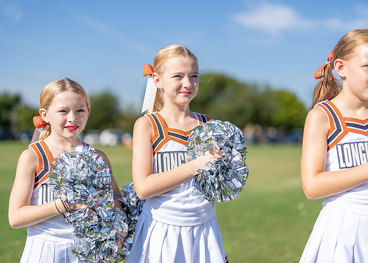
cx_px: 184
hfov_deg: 37.2
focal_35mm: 52
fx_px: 547
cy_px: 132
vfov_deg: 27.0
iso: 100
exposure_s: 1/6400
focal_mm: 50
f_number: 1.2
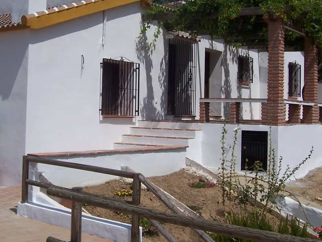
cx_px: 128
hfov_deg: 34.8
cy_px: 94
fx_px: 512
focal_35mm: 55
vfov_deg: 26.5
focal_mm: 5.6
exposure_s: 1/1111
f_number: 5.23
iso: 79
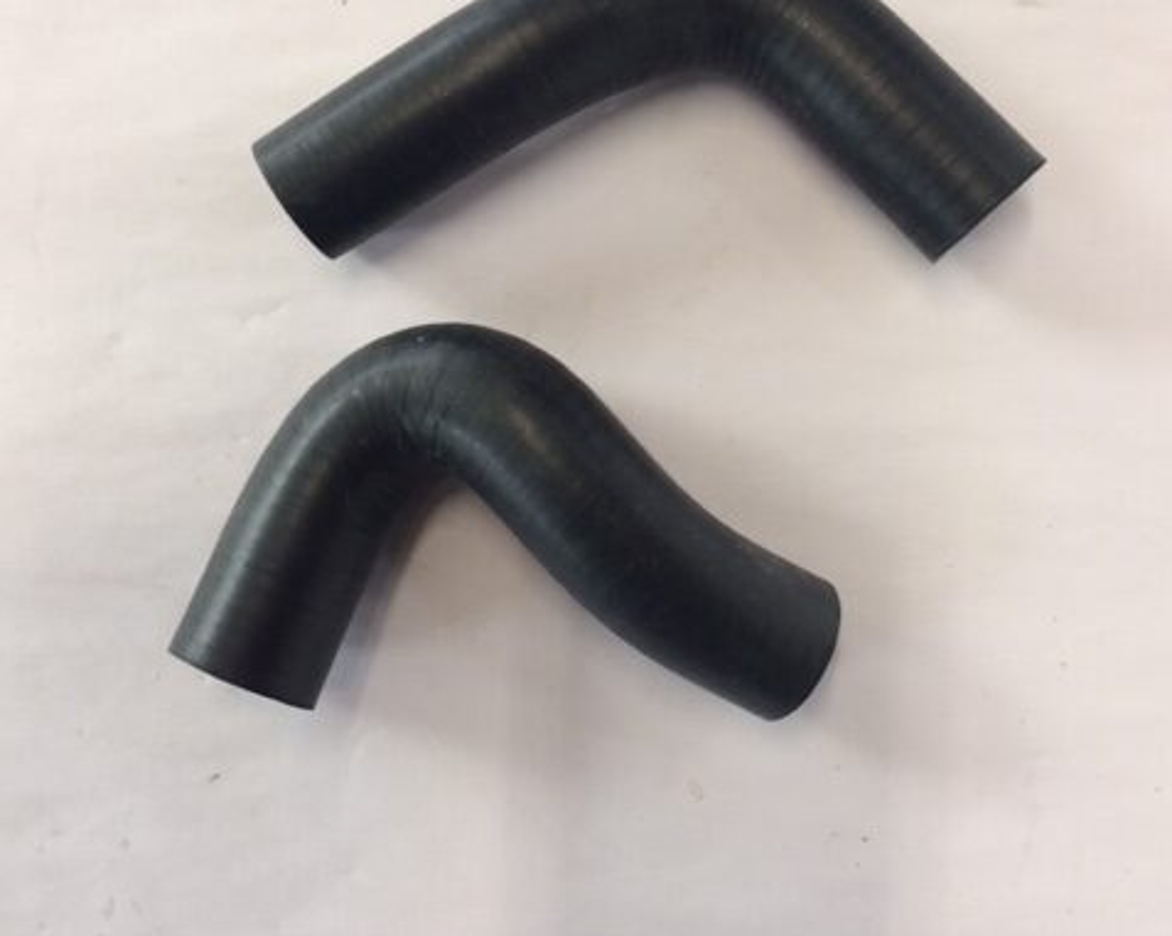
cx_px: 585
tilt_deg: -86.3
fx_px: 1317
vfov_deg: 38.8
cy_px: 332
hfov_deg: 48.0
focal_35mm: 38
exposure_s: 1/33
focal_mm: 4.15
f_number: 2.2
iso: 40
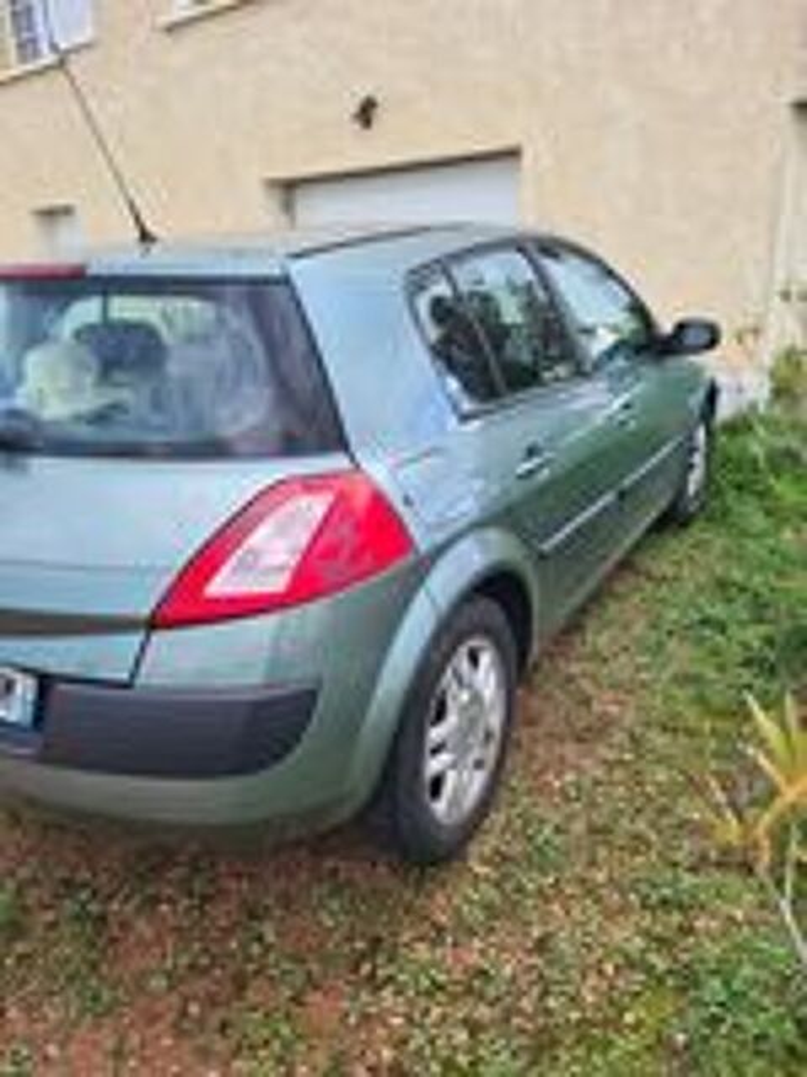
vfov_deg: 67.3
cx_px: 404
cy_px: 538
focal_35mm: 26
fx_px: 808
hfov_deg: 53.1
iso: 50
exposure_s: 1/363
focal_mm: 5.4
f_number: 1.8
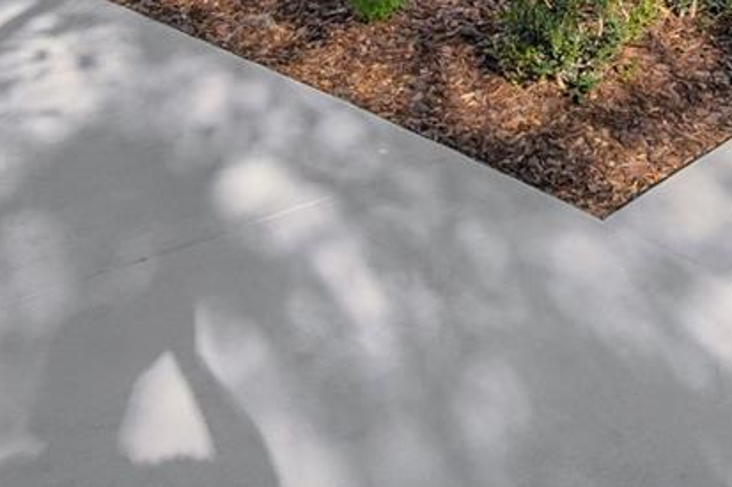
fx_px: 1260
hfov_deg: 31.2
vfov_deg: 17.0
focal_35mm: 62
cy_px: -446
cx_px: 631
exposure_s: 1/250
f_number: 10
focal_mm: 16
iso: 100
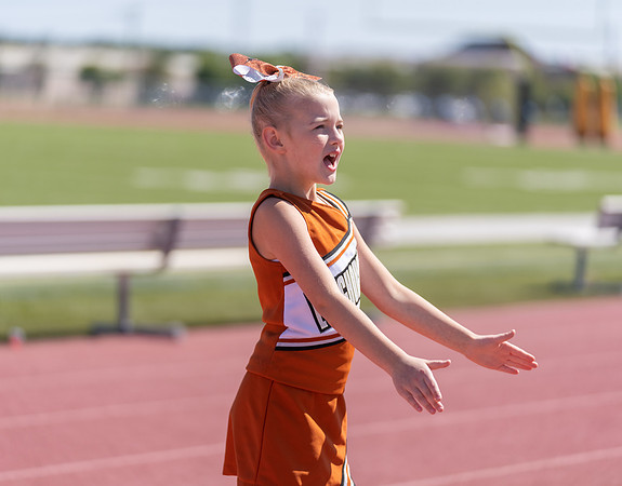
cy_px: 235
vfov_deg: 9.3
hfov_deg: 11.9
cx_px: 315
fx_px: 2996
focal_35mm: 164
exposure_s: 1/2000
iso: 100
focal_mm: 143
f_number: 2.8
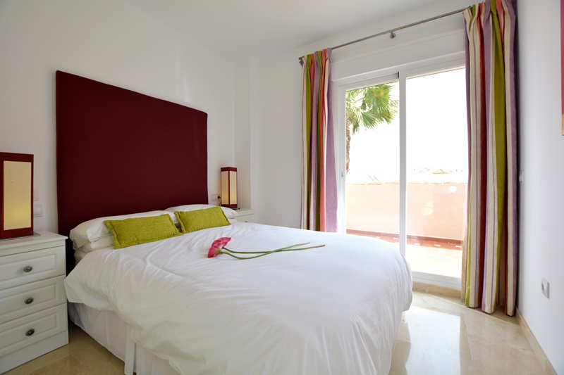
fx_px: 235
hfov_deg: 100.4
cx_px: 282
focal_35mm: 15
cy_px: 188
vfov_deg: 77.3
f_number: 4.5
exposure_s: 1/640
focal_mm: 10
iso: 400
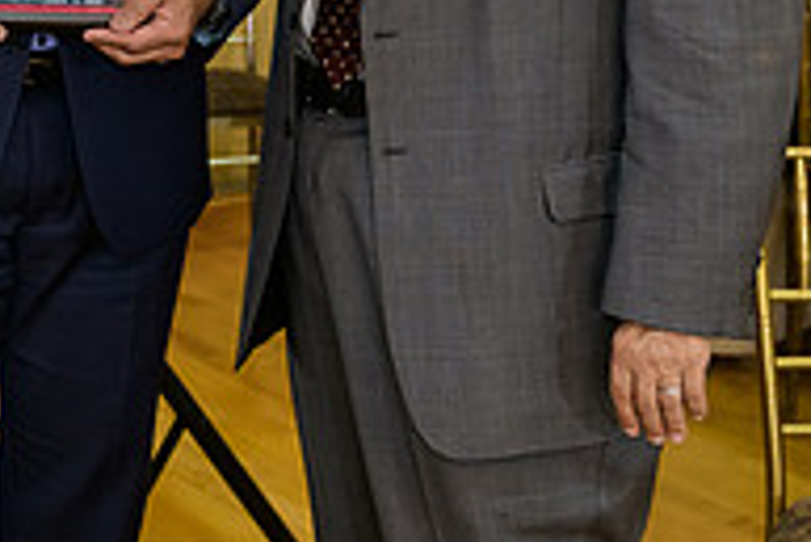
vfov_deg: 13.8
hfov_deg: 20.4
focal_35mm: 96
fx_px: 2164
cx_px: -29
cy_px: -137
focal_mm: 32
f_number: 3.2
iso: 1600
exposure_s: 1/125
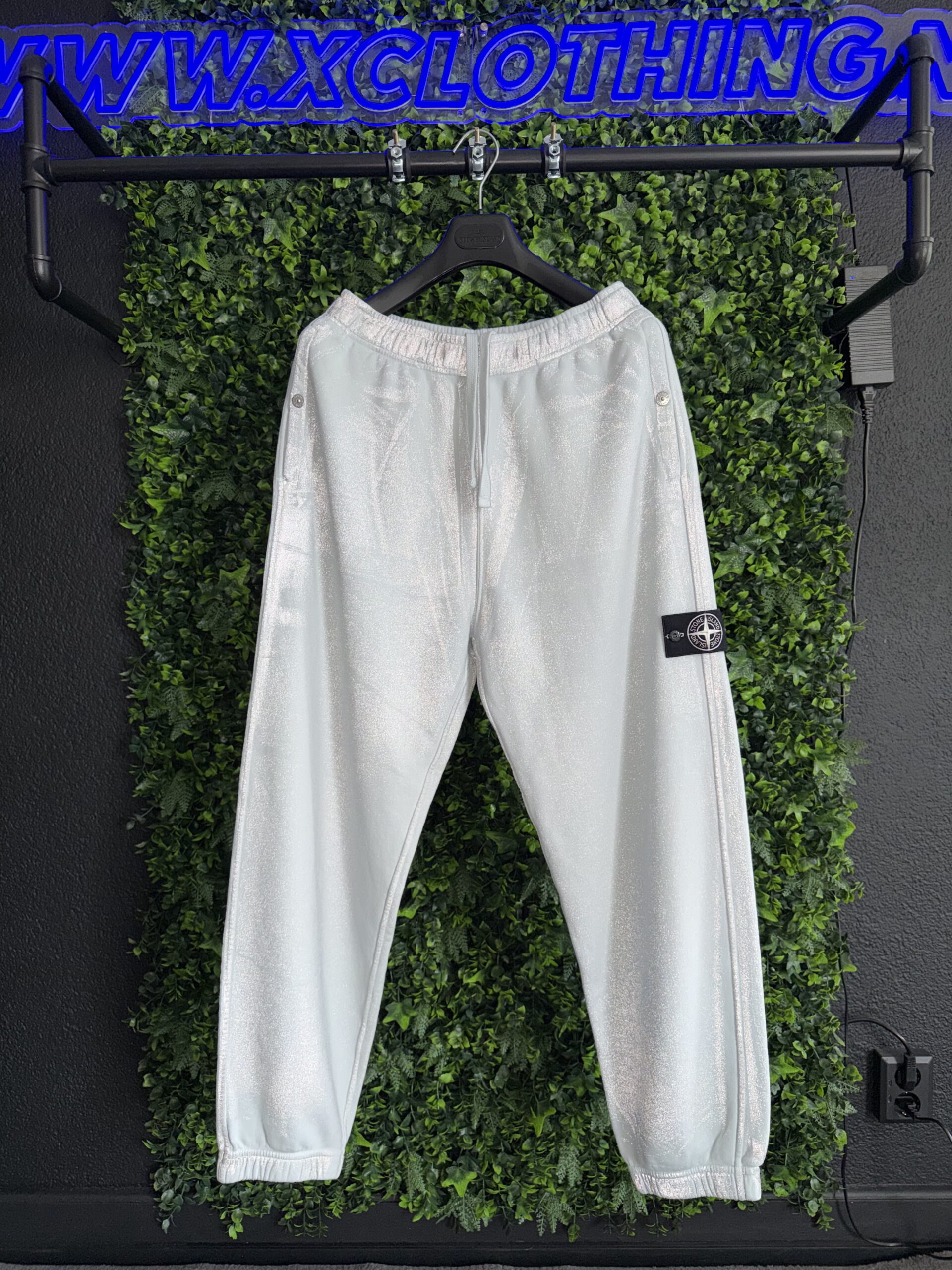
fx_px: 880
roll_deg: -0.1
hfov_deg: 56.8
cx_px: 476
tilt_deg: -2.0
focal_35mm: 24
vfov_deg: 71.6
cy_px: 635
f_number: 1.78
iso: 80
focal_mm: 6.76
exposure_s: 1/65
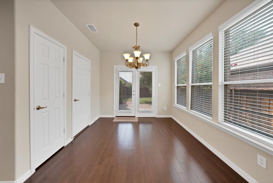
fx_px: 91
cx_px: 136
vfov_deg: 90.1
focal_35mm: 12
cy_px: 92
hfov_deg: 112.6
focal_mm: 12
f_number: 9
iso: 640
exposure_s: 1/10
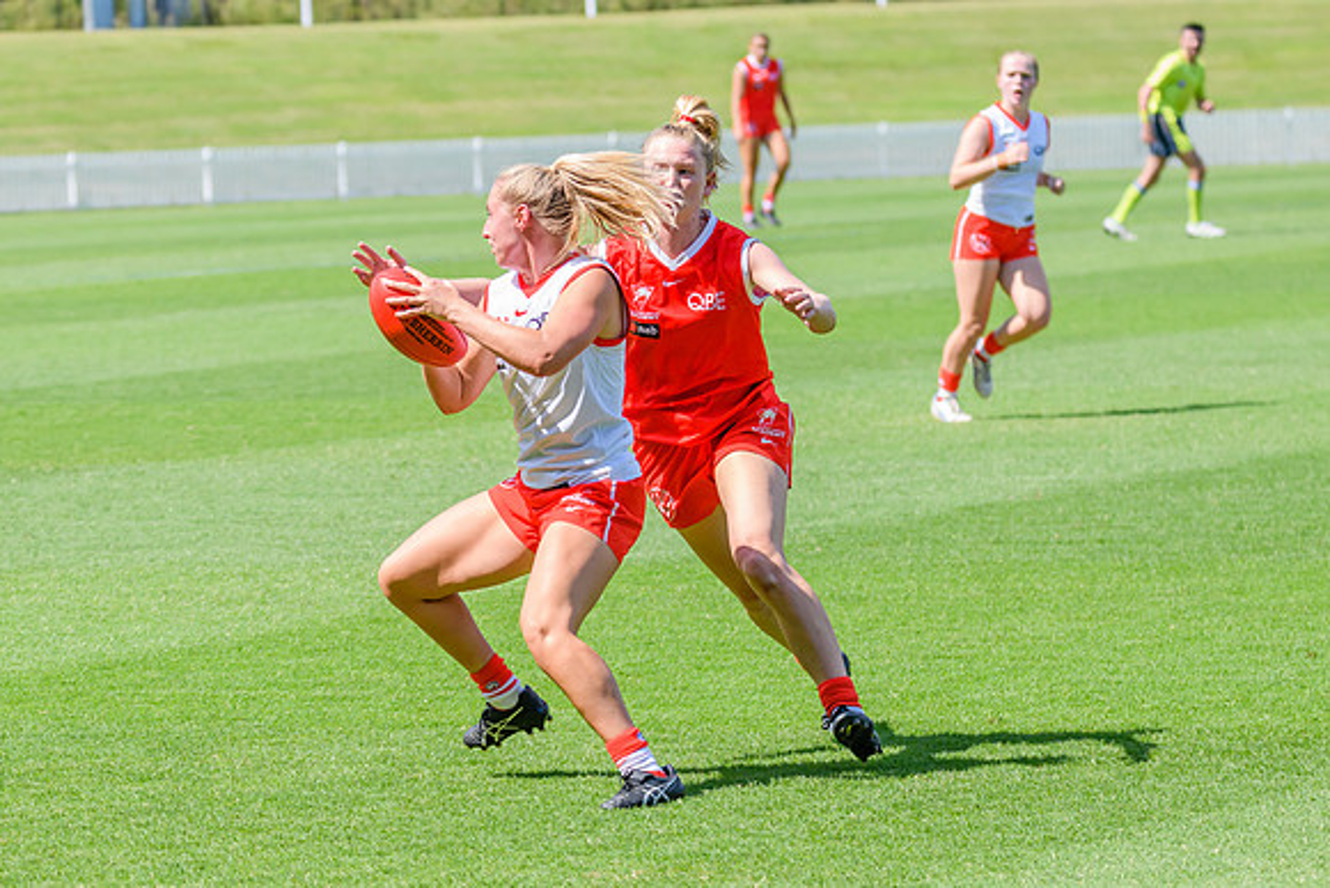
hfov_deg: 9.9
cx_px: 664
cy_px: 409
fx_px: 7651
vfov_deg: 6.6
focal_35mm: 207
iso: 800
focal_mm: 150
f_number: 7.1
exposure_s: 1/2000
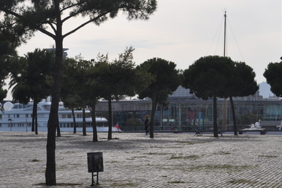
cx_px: 202
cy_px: 144
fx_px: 964
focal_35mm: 123
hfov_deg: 16.6
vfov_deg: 11.1
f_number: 11
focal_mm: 48
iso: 200
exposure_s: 1/500
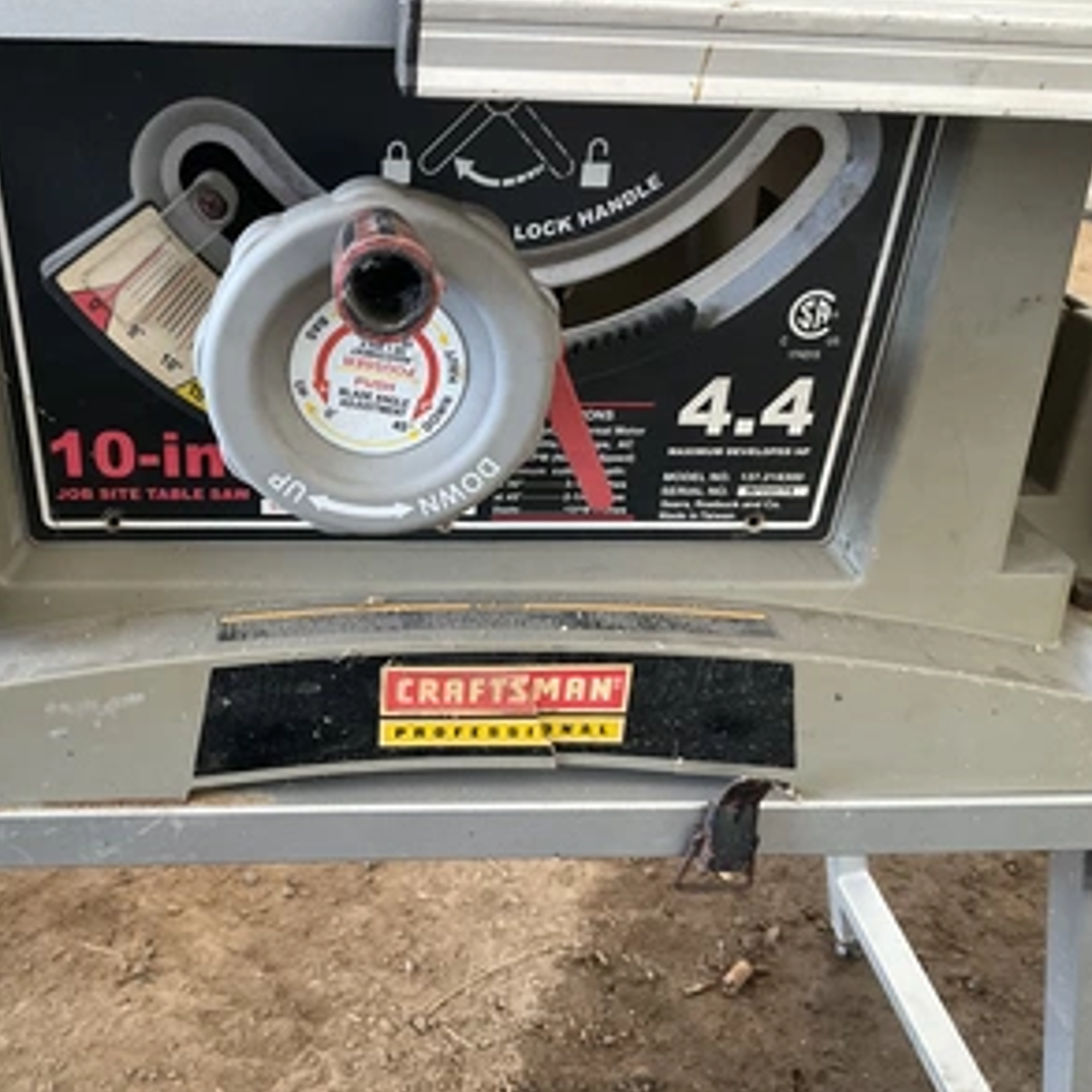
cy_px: 537
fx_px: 1249
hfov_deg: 46.5
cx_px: 373
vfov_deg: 47.2
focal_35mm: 35
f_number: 1.8
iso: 64
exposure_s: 1/63
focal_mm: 3
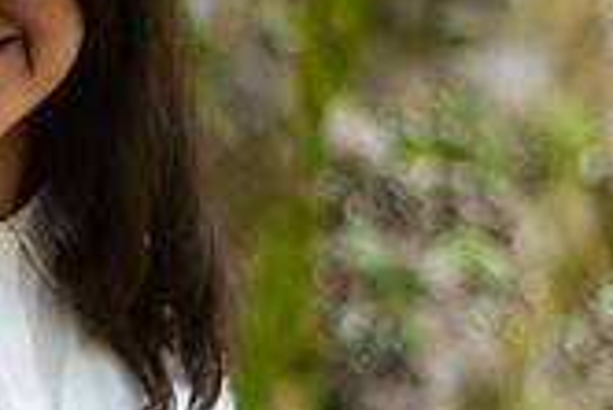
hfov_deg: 11.6
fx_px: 2982
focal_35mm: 175
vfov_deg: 7.9
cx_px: -59
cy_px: 320
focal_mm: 50
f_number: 1.8
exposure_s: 1/320
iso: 400
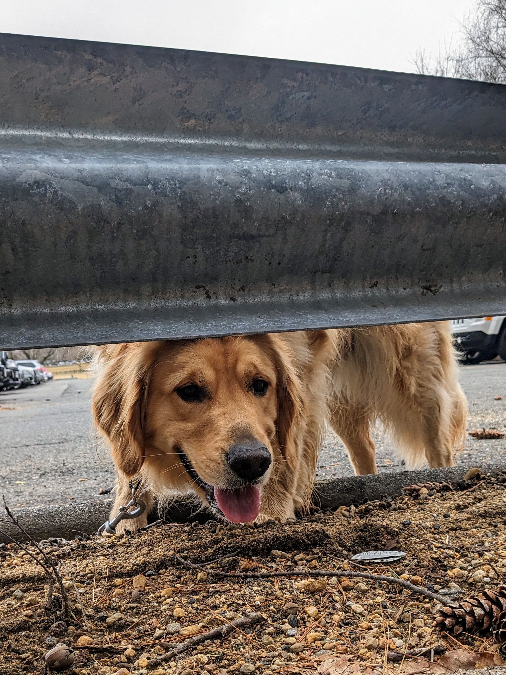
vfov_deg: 65.3
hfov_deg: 51.4
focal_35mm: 27
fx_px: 526
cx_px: 253
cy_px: 338
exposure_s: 1/1669
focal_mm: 4.38
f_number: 1.73
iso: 32
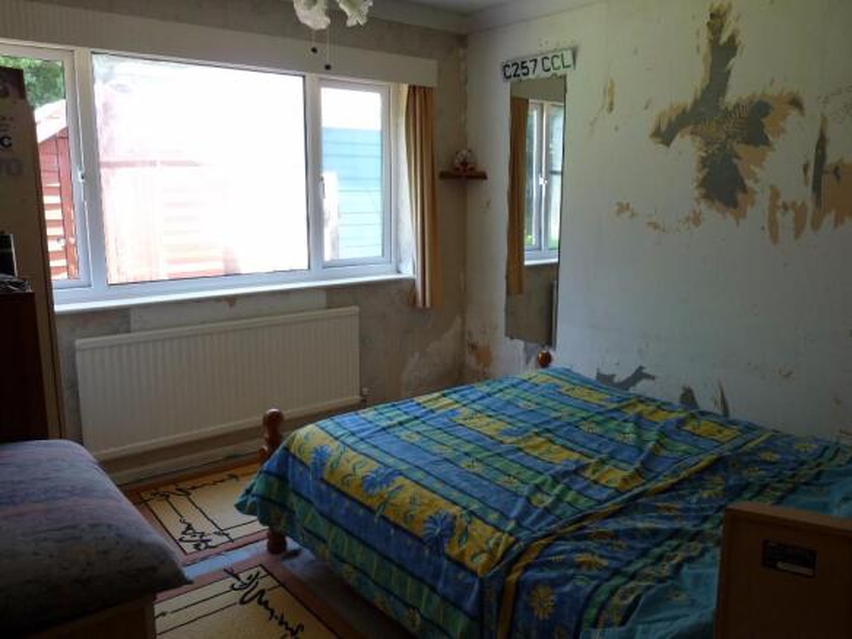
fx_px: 664
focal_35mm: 27
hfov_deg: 65.3
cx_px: 426
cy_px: 320
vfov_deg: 51.3
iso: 100
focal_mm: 4.8
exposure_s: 1/30
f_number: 2.8
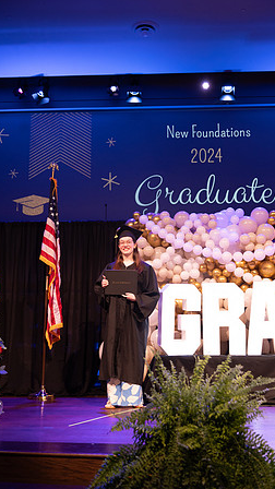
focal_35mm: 40
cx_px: 150
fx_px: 519
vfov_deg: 50.5
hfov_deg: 29.7
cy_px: 244
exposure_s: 1/200
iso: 1600
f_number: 4
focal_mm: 38
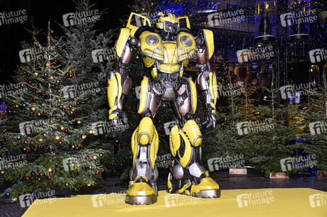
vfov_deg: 30.5
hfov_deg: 44.5
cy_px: 108
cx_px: 164
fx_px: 399
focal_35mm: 44
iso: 800
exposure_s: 1/160
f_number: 5.6
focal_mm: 44
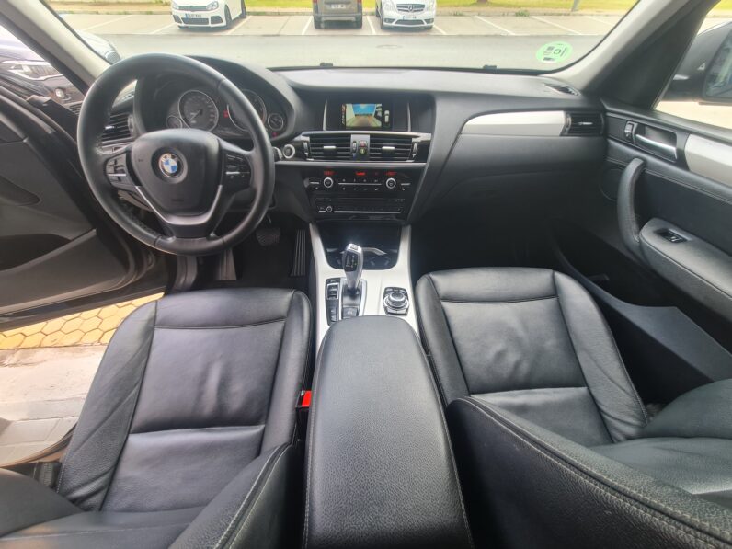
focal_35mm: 13
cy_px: 274
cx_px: 366
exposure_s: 1/122
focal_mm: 2.2
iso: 64
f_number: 2.2
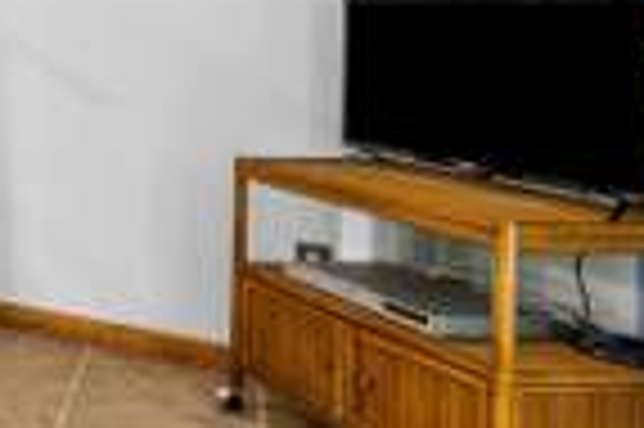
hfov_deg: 26.3
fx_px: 840
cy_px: 2
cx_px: -378
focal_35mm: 47
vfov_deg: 27.0
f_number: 7.1
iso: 400
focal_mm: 14
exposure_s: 1/1.25
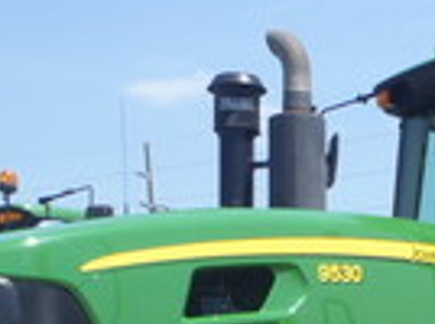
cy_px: 463
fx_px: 1430
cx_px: 532
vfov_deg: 12.4
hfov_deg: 16.5
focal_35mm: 114
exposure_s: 1/500
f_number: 3.9
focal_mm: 5
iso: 80
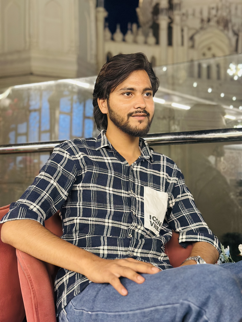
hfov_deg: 30.3
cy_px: 161
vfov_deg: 39.7
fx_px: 447
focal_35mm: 48
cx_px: 121
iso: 800
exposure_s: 1/25
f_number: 1.78
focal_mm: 6.86
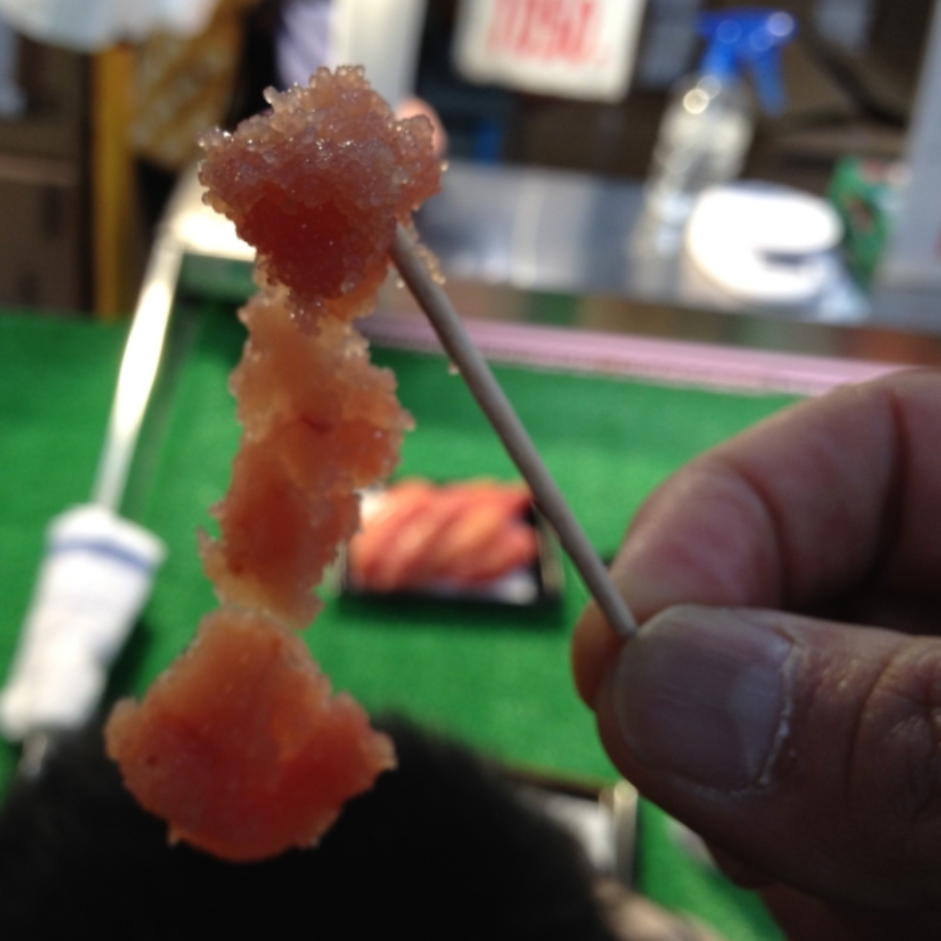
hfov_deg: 39.8
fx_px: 1292
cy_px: 470
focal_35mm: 42
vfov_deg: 40.0
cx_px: 363
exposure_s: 1/60
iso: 80
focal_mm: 4.28
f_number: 2.4
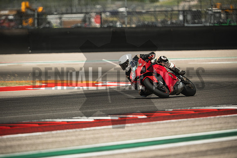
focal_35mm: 420
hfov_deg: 4.9
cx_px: 118
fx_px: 2766
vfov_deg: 3.3
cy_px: 79
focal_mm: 280
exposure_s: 1/1600
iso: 200
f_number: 2.8
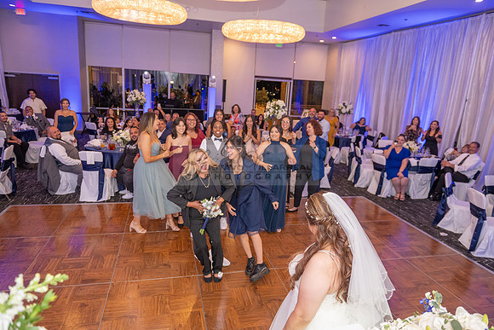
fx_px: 329
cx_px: 247
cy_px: 165
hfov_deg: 73.7
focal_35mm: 24
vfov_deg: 53.2
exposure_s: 1/200
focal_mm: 24
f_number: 3.5
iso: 1600
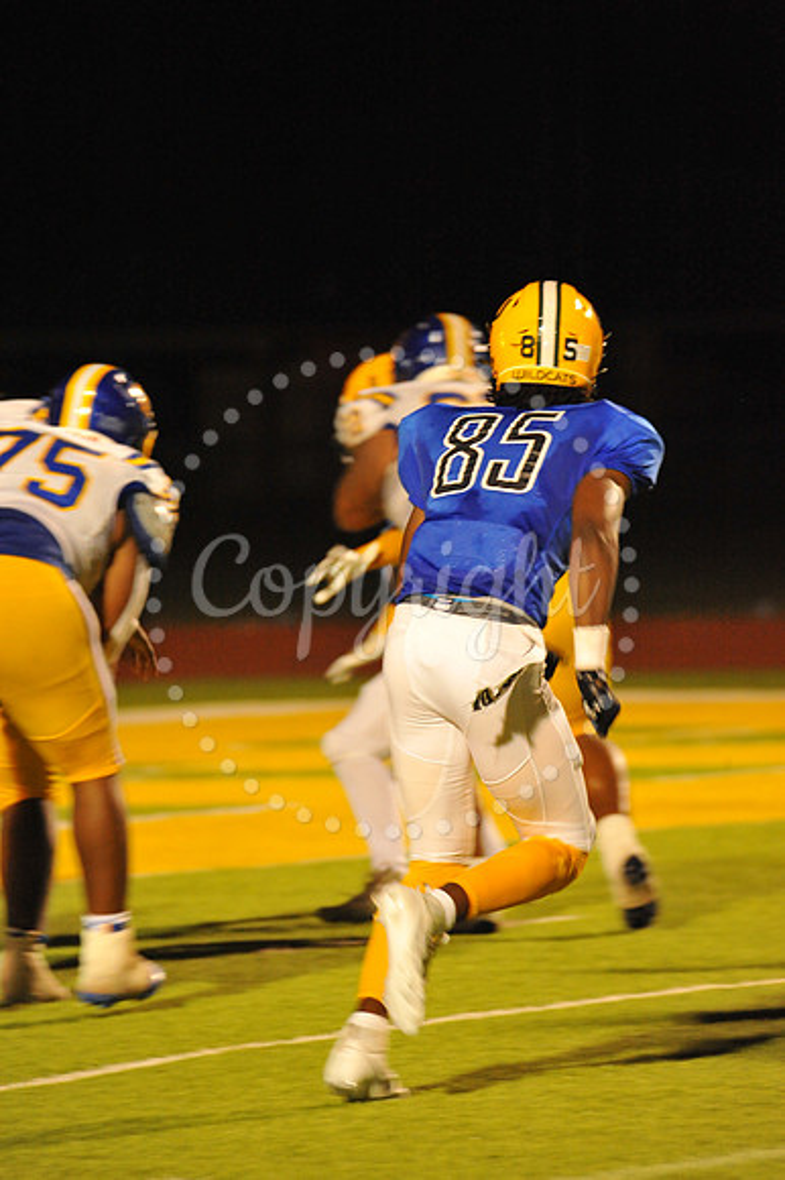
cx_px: 392
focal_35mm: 360
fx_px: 11788
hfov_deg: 3.8
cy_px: 590
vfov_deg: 5.7
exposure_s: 1/200
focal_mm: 360
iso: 5000
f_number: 6.3
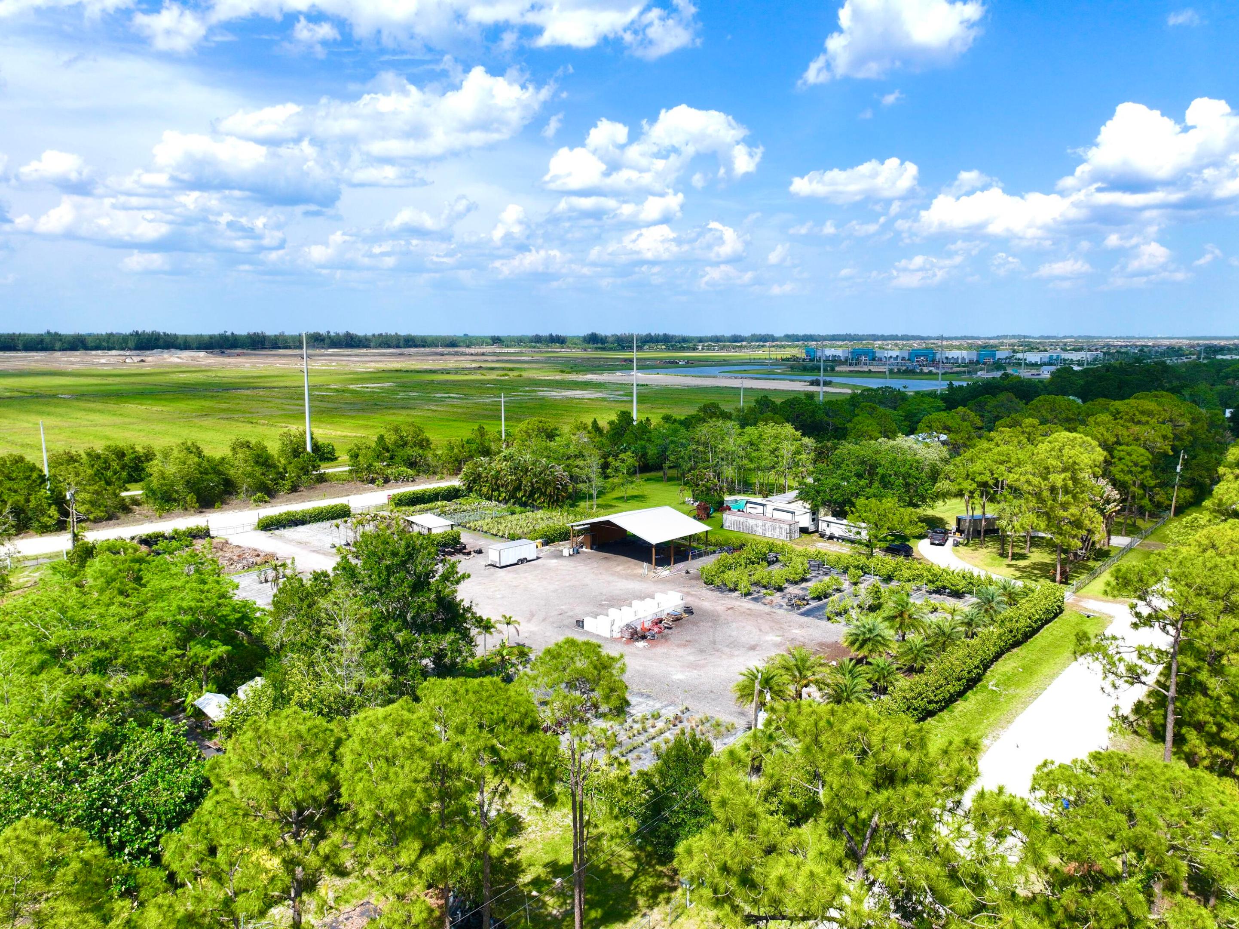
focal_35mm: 24
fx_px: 859
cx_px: 620
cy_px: 464
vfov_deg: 56.8
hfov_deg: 71.6
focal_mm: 12.29
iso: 100
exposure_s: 1/2000
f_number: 2.8
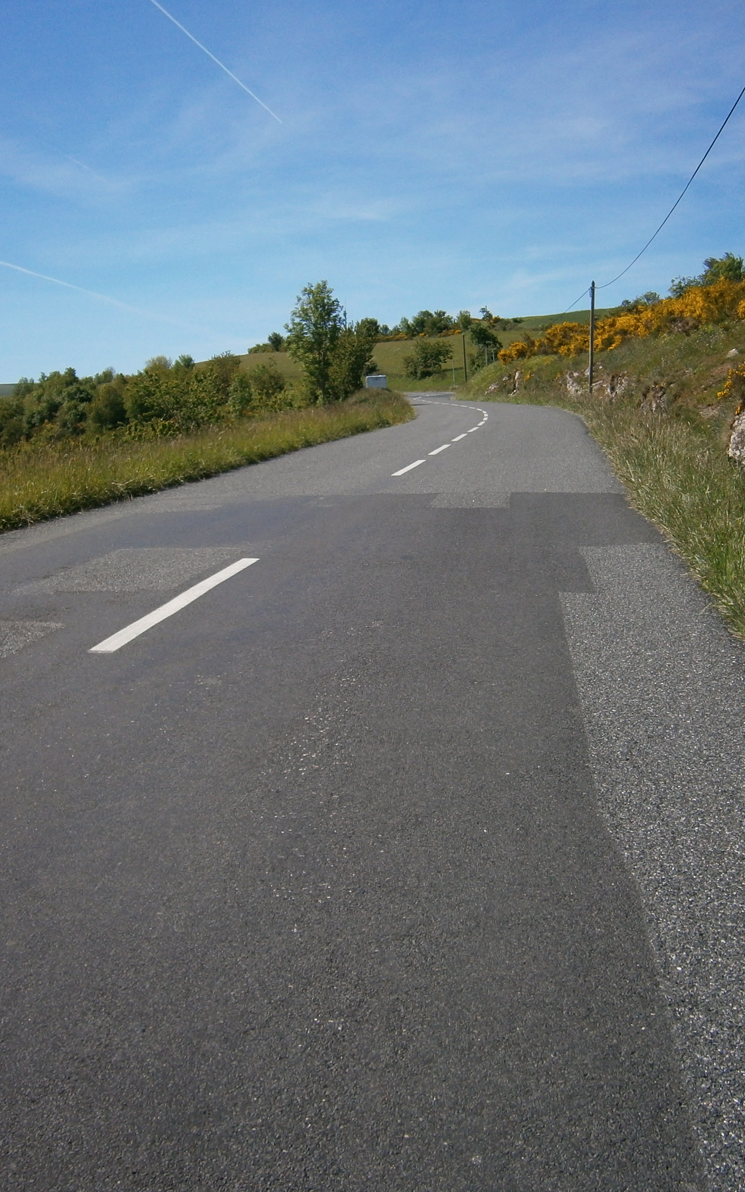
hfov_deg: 34.4
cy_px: 592
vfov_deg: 52.8
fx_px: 1202
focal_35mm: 37
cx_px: 364
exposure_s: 1/1600
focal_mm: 4.7
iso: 80
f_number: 2.8
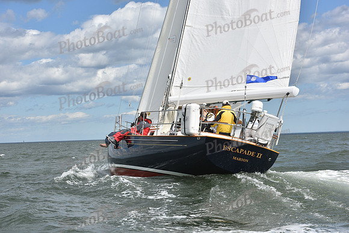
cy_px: 116
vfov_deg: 16.7
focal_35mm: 82
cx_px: 174
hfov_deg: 24.8
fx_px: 795
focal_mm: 82
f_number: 9
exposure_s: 1/1250
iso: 320
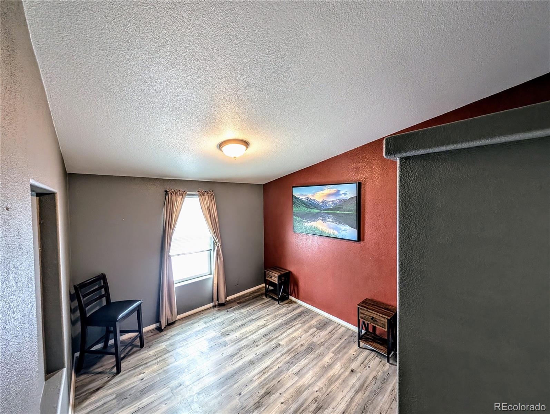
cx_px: 275
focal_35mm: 12
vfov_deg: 94.6
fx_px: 191
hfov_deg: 110.5
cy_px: 207
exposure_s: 1/30
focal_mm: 2.23
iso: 123
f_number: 1.95
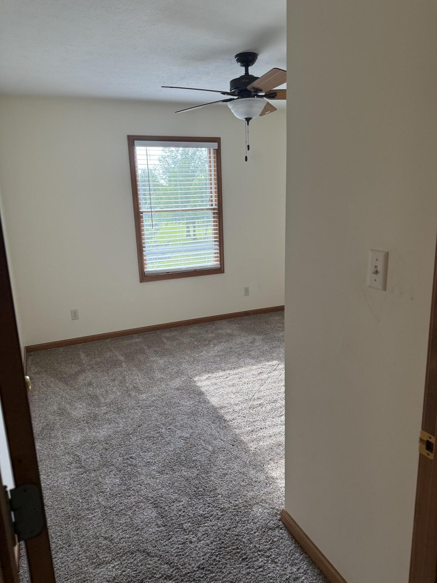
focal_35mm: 24
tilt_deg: -12.9
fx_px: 404
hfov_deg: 56.8
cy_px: 292
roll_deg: +2.2
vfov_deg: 71.6
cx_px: 218
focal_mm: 6.76
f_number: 1.78
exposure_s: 1/202
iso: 160
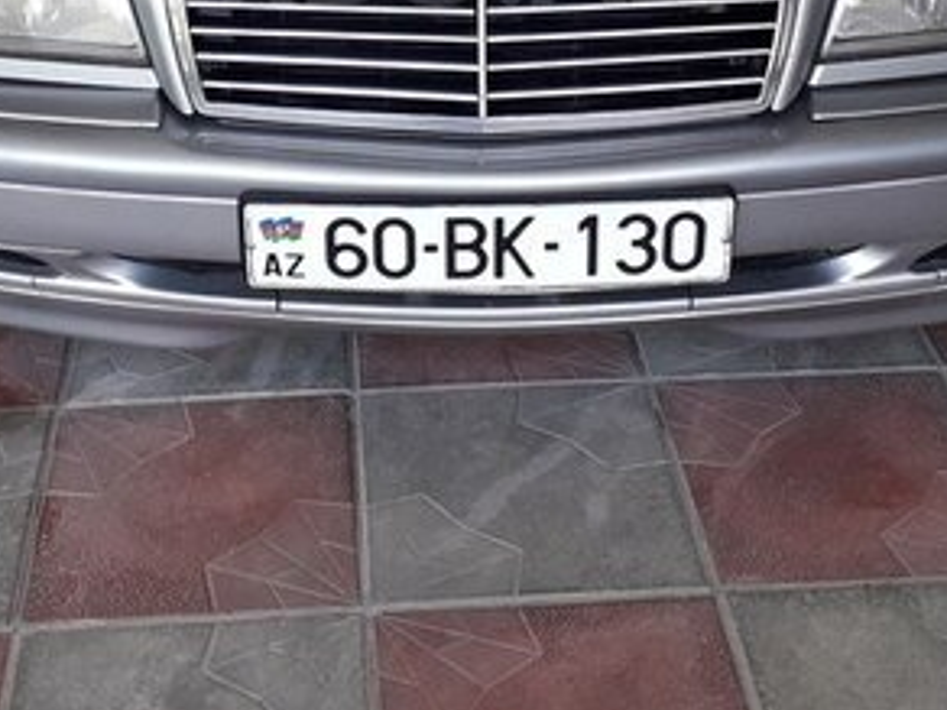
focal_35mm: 61
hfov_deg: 31.6
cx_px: 373
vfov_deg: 22.8
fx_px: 1669
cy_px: -44
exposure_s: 1/100
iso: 64
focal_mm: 3.6
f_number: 1.9
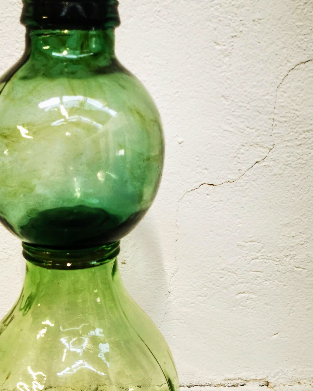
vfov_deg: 41.8
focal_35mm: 44
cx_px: 85
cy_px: 240
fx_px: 509
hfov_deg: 33.6
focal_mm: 5.56
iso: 125
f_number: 1.6
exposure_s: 1/50
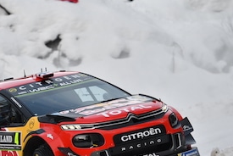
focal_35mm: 429
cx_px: 72
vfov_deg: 3.2
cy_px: 107
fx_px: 2778
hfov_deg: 4.8
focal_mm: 175
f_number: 2.8
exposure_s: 1/320
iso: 63
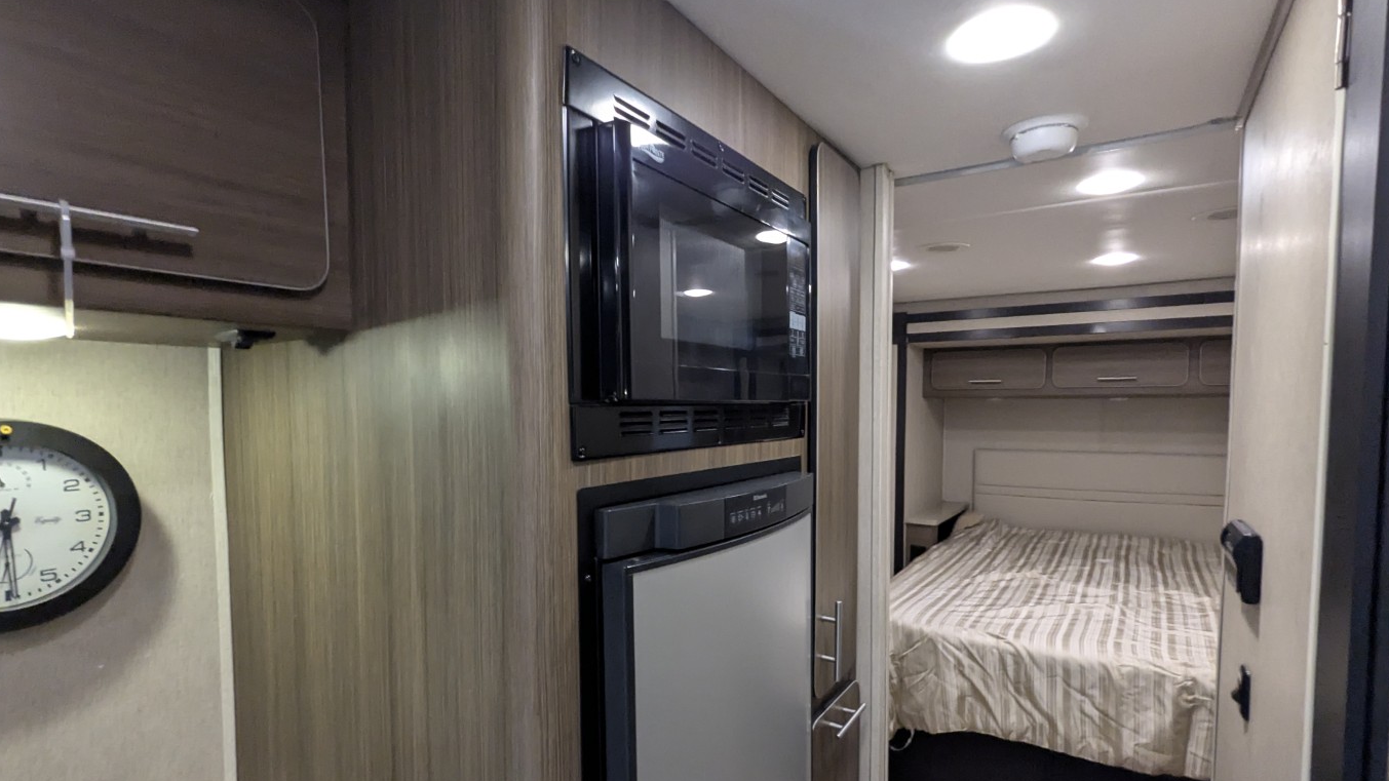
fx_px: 663
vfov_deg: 60.8
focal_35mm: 18
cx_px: 707
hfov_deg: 92.7
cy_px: 445
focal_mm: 2.35
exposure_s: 1/30.6
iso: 336
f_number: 2.2
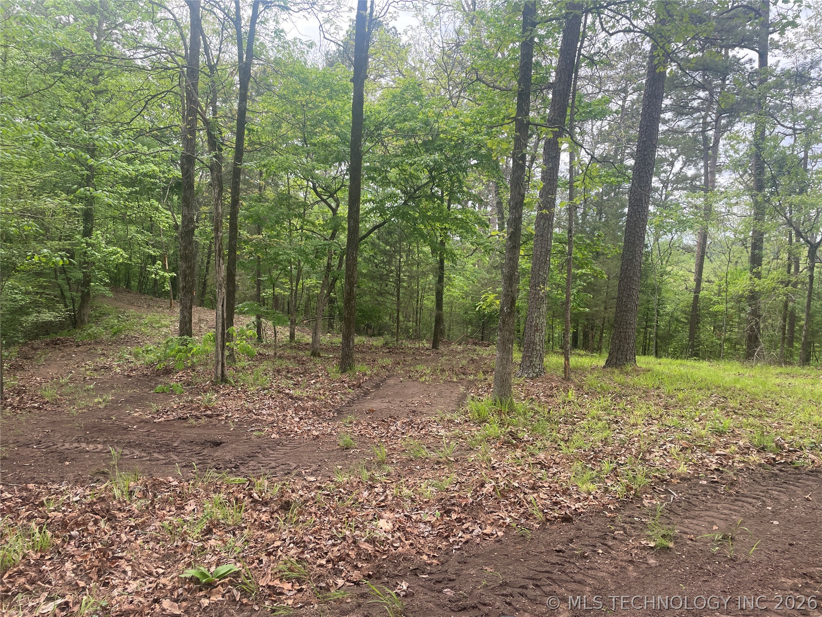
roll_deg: -3.4
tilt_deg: -4.5
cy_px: 308
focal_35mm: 26
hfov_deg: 67.3
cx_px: 411
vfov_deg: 53.1
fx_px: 617
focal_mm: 4.2
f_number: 1.6
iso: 32
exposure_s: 1/381
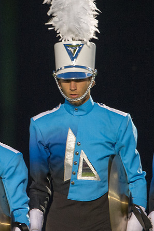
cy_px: 97
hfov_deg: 1.2
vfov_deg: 1.8
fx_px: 7507
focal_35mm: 1171
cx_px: 16
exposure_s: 1/200
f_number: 4.5
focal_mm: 600
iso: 3200
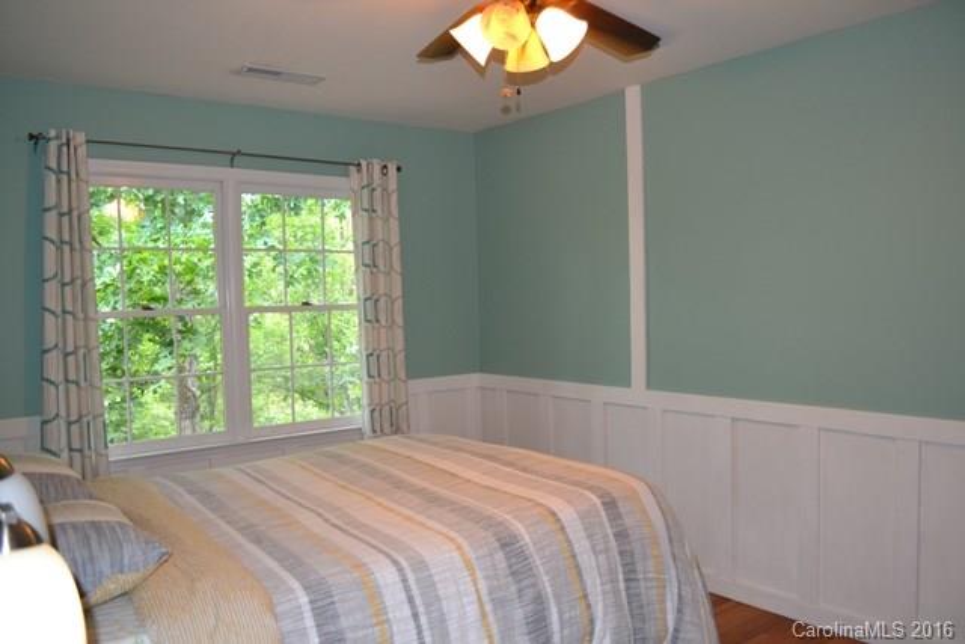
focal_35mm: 27
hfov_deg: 67.4
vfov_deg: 48.0
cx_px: 482
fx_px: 724
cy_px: 322
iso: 720
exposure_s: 1/60
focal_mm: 18
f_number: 3.5
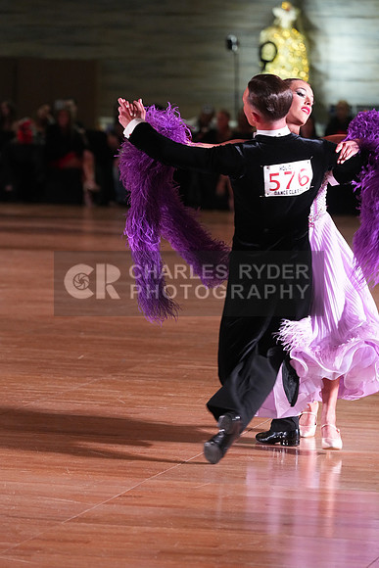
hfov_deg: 7.7
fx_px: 2825
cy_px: 284
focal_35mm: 179
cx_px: 190
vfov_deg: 11.5
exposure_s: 1/200
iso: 4000
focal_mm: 179
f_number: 5
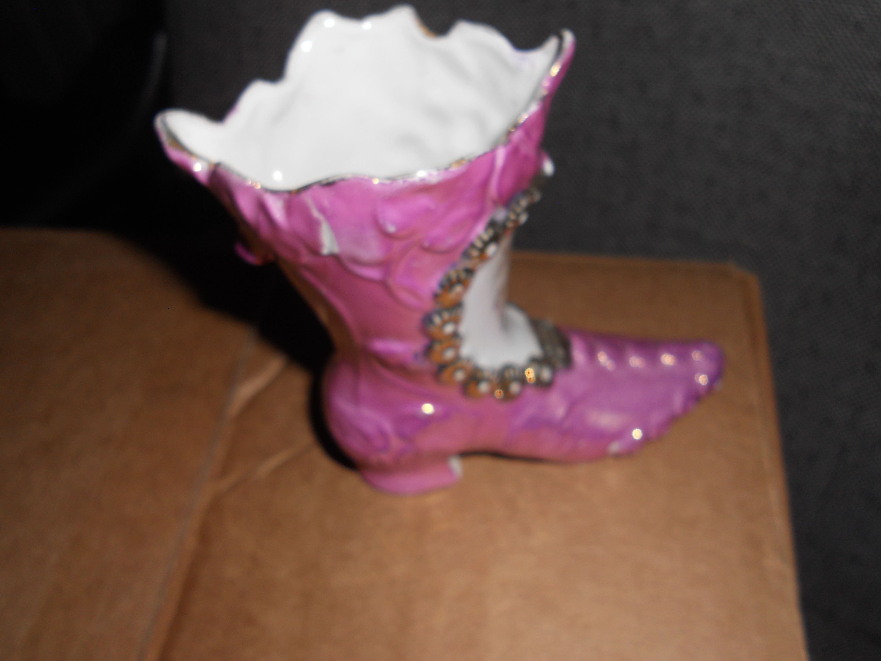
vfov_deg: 44.2
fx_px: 814
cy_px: 330
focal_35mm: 32
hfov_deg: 56.8
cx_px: 440
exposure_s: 1/25
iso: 80
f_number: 8.8
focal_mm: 5.8
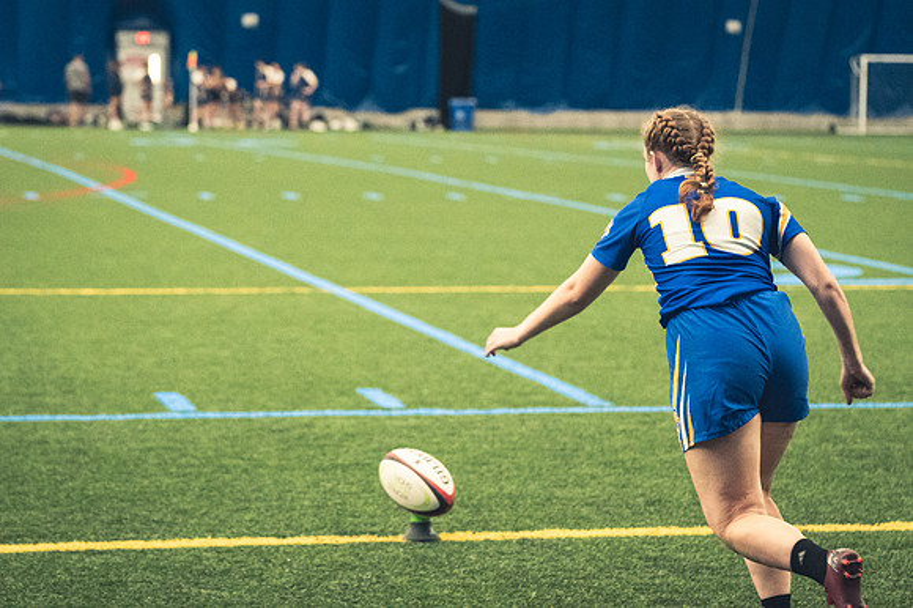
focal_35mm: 105
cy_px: 304
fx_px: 2661
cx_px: 456
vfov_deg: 13.0
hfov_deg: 19.5
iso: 12800
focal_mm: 70
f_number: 2.8
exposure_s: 1/500
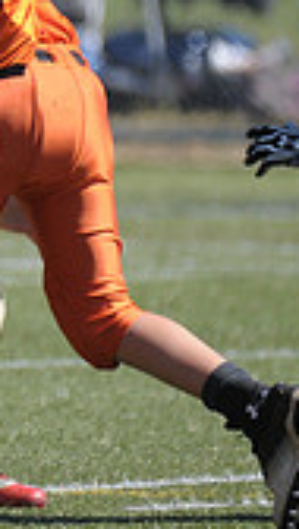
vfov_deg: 1.3
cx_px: -554
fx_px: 22798
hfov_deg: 0.8
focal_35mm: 1624
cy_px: 121
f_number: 4
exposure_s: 1/3200
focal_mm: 300
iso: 640
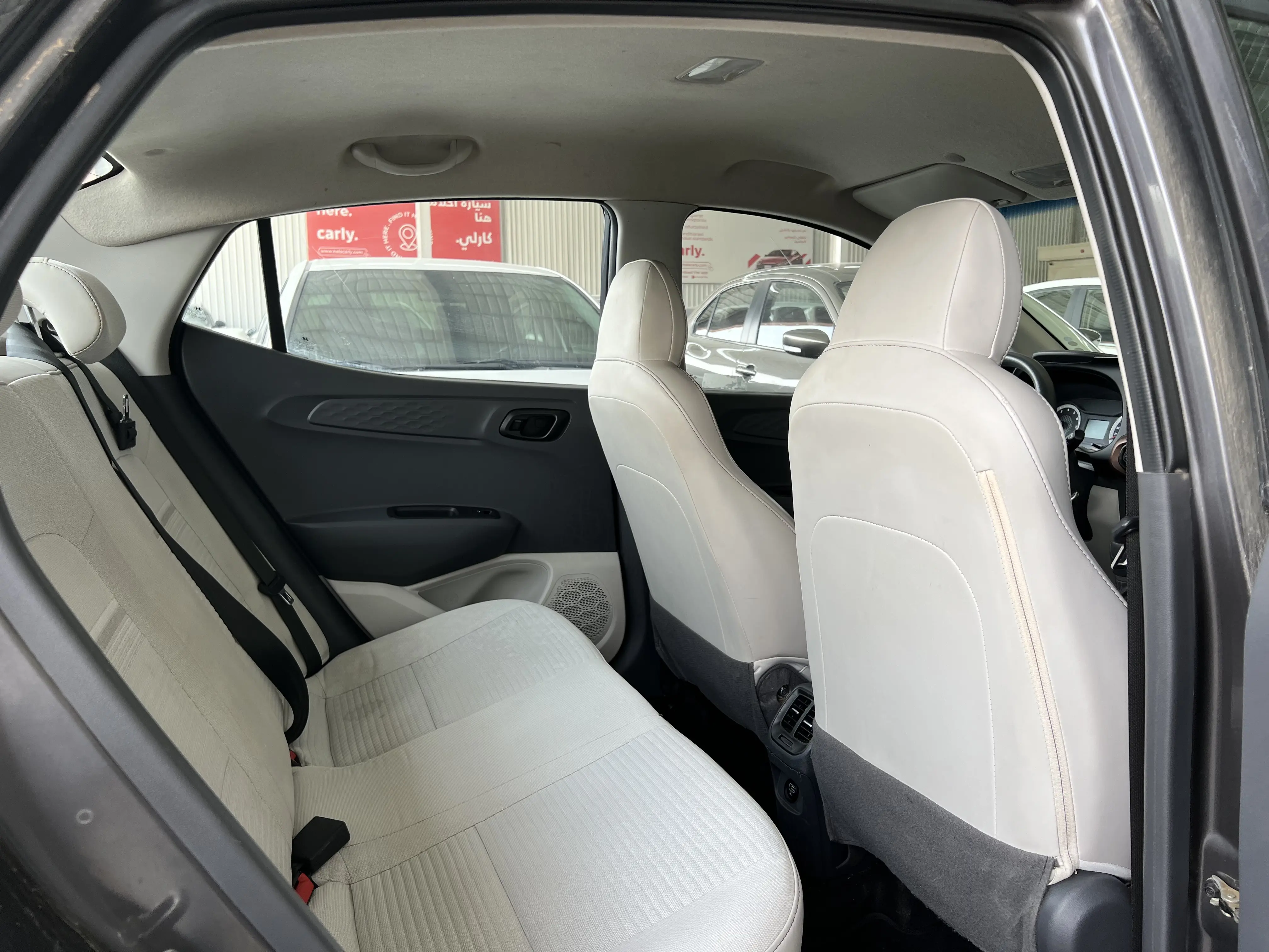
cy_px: 476
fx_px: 953
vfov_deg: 53.1
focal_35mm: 26
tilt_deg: -8.1
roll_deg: +0.8
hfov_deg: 67.3
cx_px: 634
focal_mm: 5.7
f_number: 1.5
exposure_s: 1/198
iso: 40
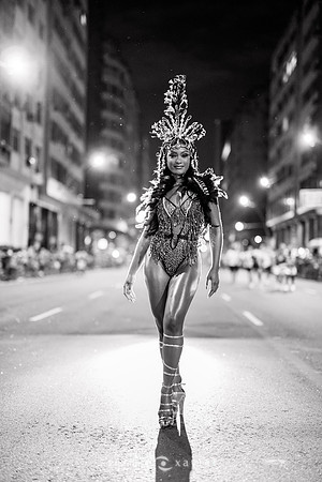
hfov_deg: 27.0
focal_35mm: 50
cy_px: 241
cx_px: 161
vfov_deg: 39.6
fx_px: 671
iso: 2000
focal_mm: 50
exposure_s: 1/320
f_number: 1.2
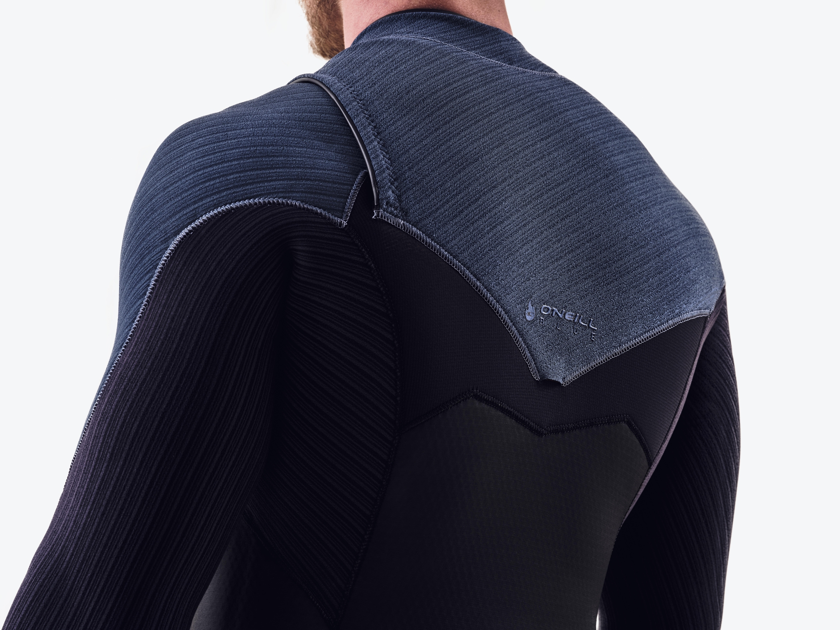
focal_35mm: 95
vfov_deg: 15.6
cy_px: 315
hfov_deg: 20.7
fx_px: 2305
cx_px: 420
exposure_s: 1/125
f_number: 11
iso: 100
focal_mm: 120
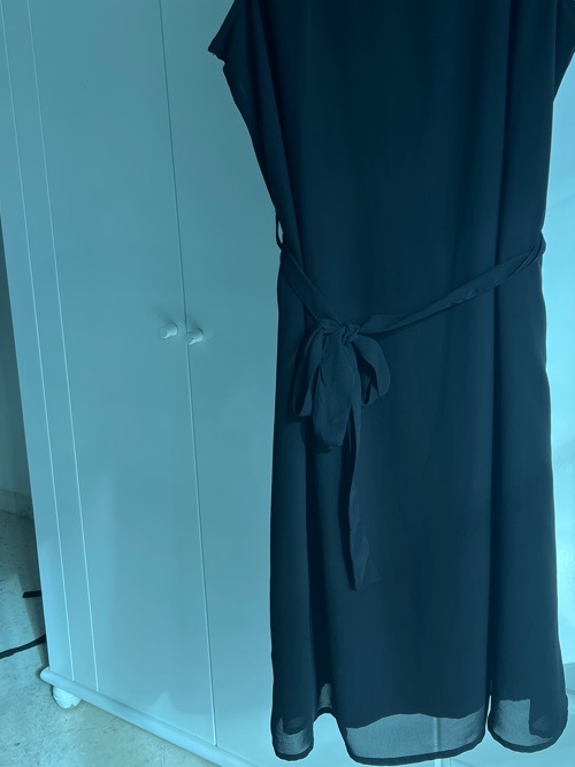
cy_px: 267
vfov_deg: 47.2
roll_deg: +2.4
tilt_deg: -9.6
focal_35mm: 39
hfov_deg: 36.2
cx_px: 412
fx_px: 864
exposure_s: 1/274
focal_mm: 5.7
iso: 40
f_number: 1.5
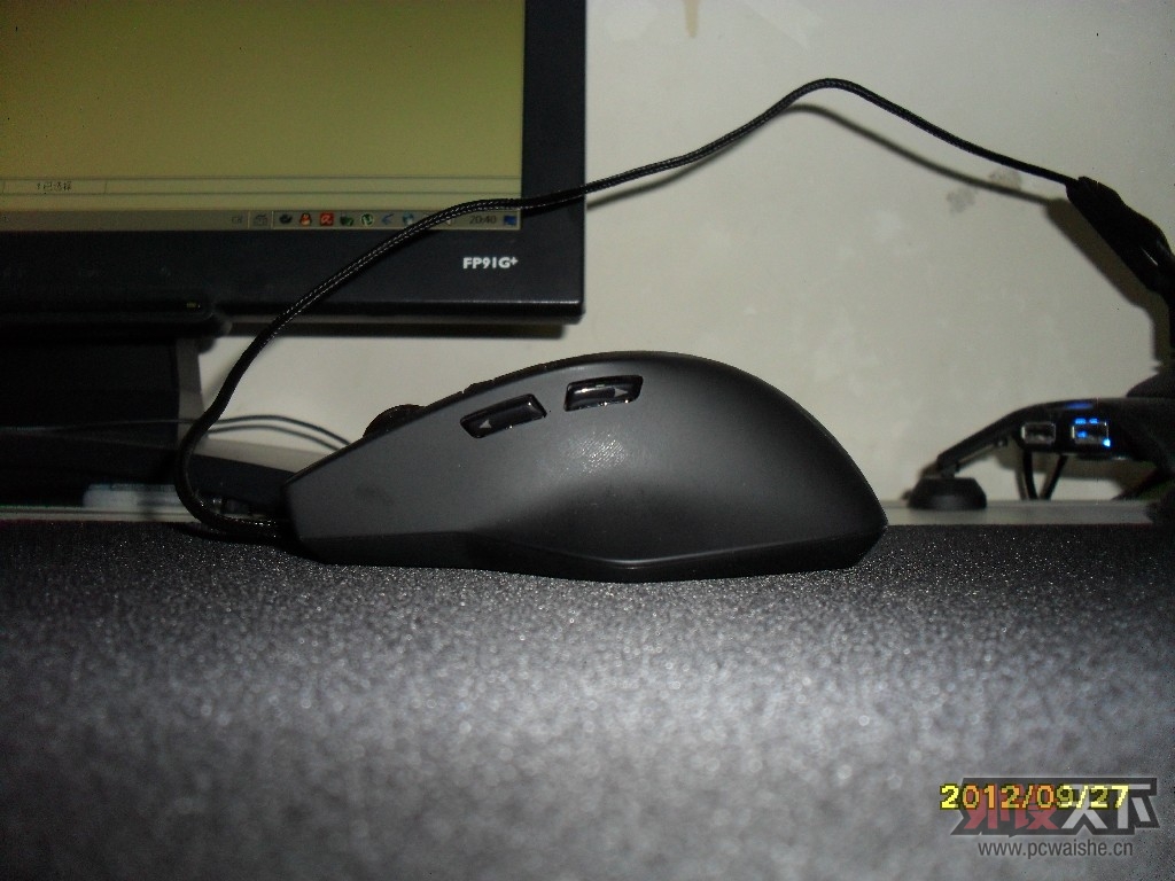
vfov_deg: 40.7
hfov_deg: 52.6
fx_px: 1188
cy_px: 440
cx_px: 588
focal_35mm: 35
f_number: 3.2
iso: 200
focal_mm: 6.3
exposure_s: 1/45
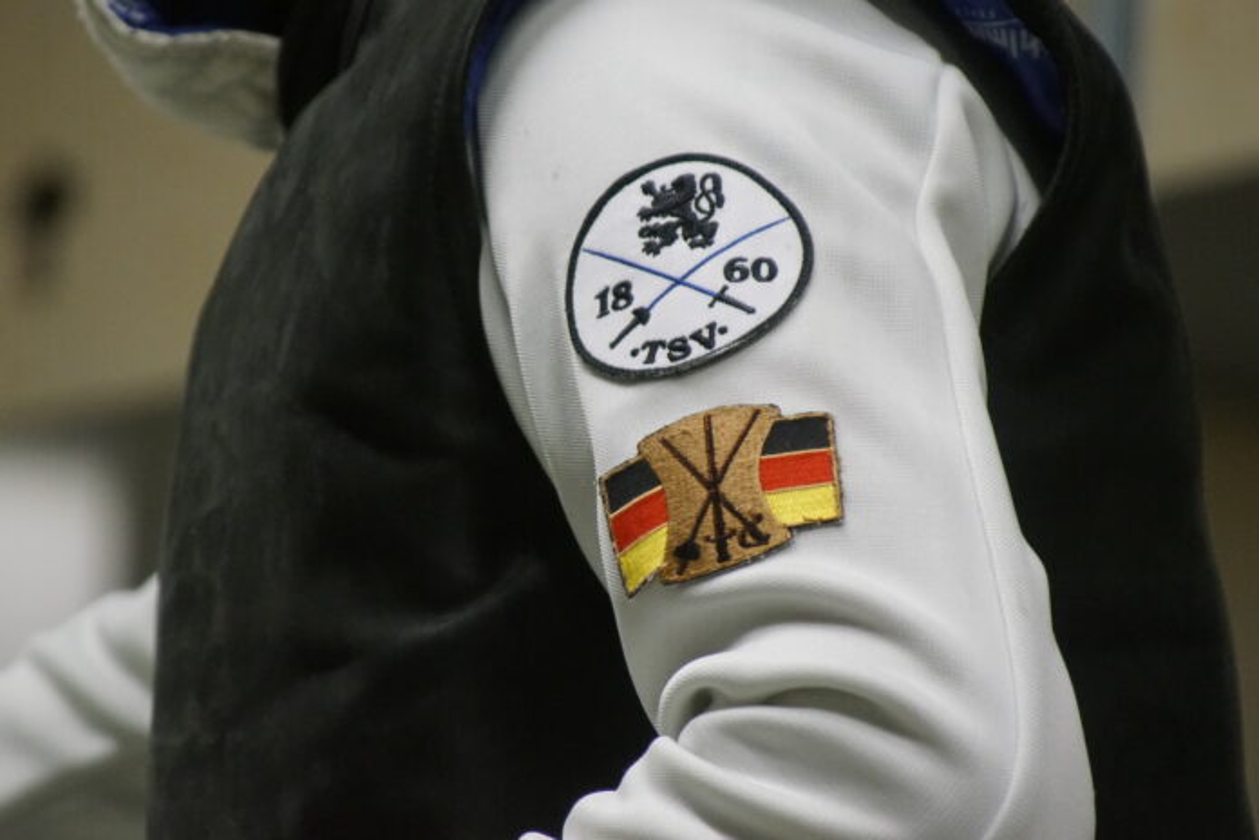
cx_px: 630
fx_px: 15736
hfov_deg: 4.6
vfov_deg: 3.1
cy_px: 420
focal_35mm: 450
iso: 3200
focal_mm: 300
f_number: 6.3
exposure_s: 1/125
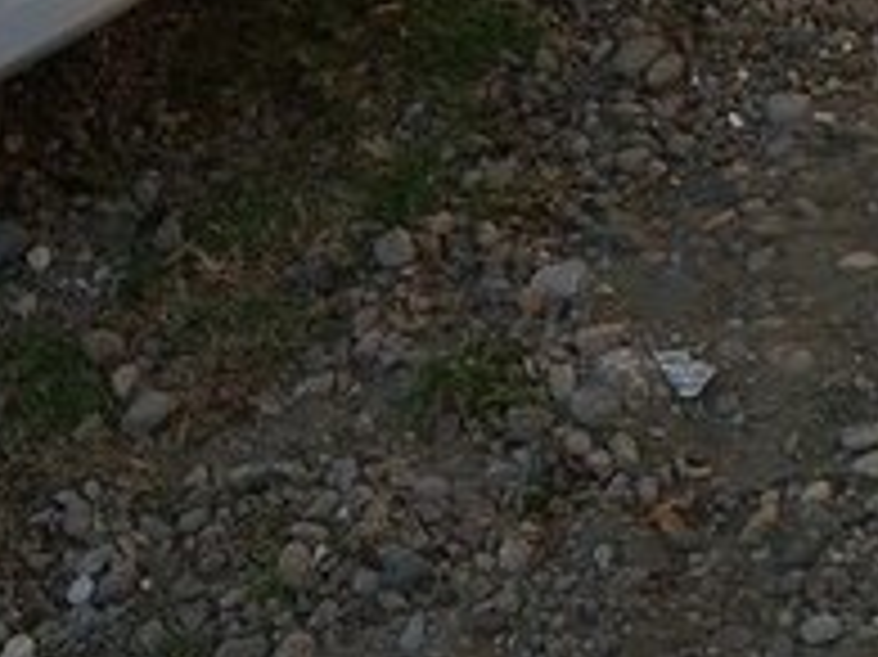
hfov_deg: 19.6
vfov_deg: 14.6
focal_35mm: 95
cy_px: -299
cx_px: -149
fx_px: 2408
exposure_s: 1/655
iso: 64
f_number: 1.9
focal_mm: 3.7
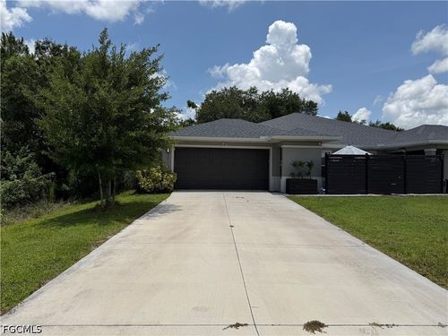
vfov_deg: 56.8
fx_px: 311
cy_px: 168
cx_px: 224
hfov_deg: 71.6
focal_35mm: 24
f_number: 1.78
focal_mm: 6.76
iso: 80
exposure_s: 1/10309
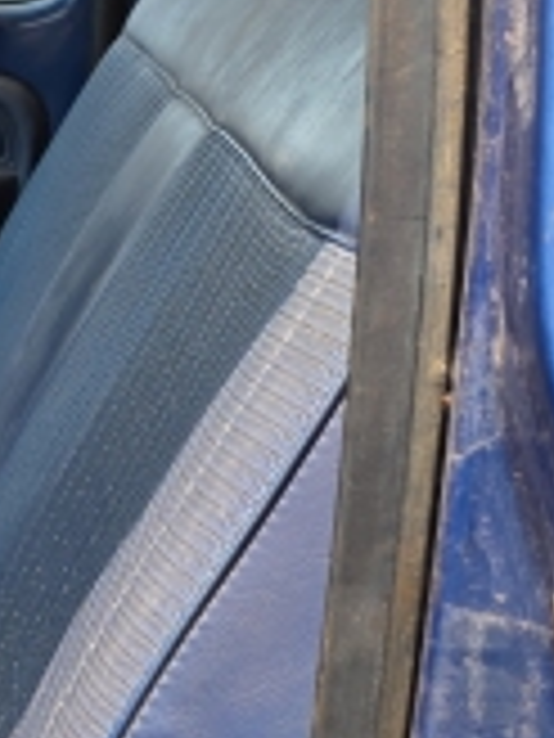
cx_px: -631
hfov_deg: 11.9
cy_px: 522
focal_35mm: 108
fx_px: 2305
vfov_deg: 18.1
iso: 40
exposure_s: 1/909
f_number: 1.7
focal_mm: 6.3
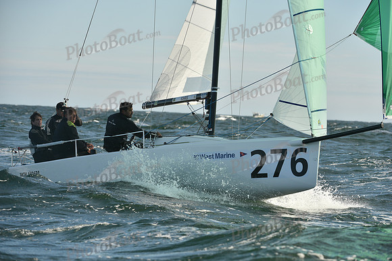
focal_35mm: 200
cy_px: 130
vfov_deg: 6.9
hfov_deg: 10.3
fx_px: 2178
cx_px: 196
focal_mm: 200
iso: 250
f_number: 6.3
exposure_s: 1/1000
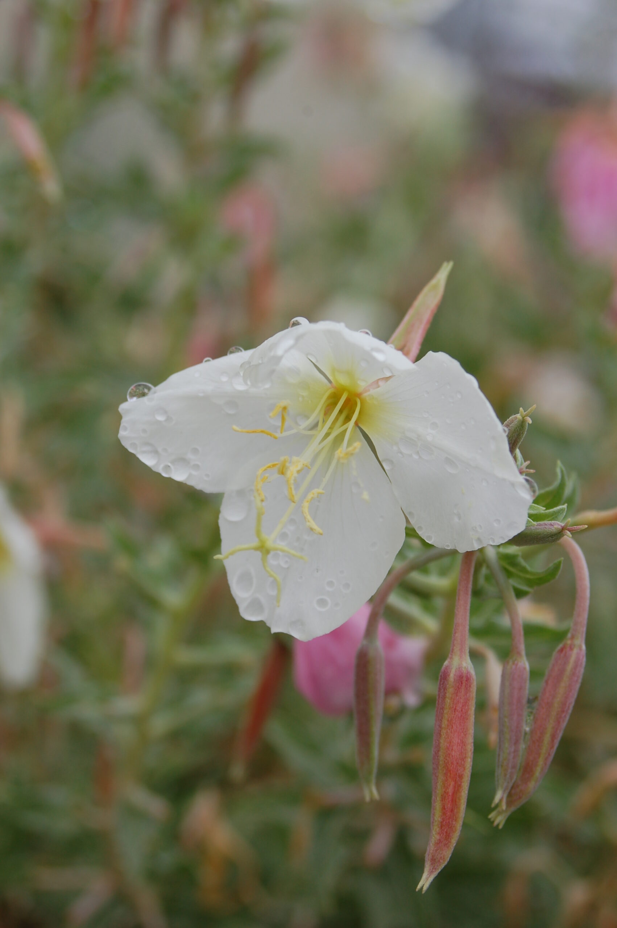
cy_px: 464
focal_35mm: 120
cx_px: 308
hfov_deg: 11.4
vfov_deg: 17.1
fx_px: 3091
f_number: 8
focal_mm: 80
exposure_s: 1/320
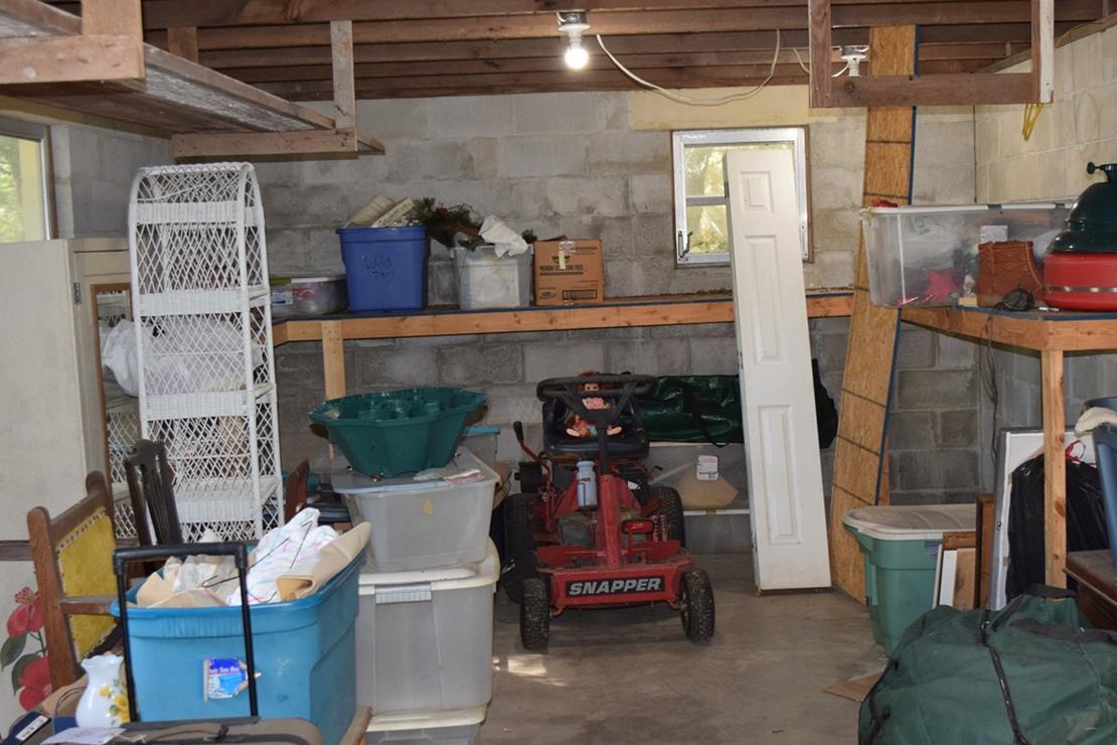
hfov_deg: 39.8
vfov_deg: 27.1
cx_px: 604
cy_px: 385
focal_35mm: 50
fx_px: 1543
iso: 800
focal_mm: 23
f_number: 4.5
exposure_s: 1/80
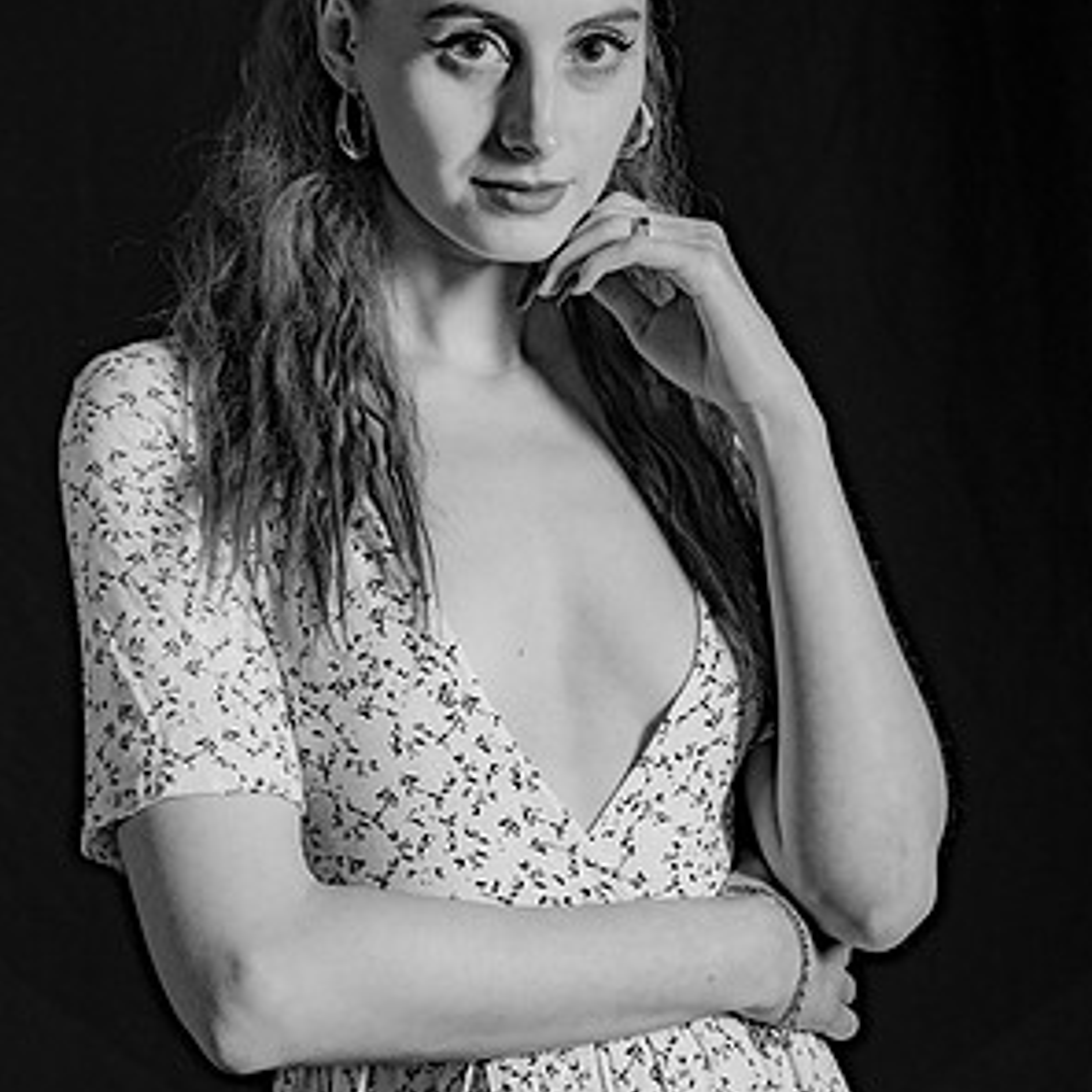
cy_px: 428
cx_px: 550
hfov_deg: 15.8
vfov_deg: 15.8
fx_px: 3926
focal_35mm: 110
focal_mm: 85
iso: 100
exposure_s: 1/125
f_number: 7.1
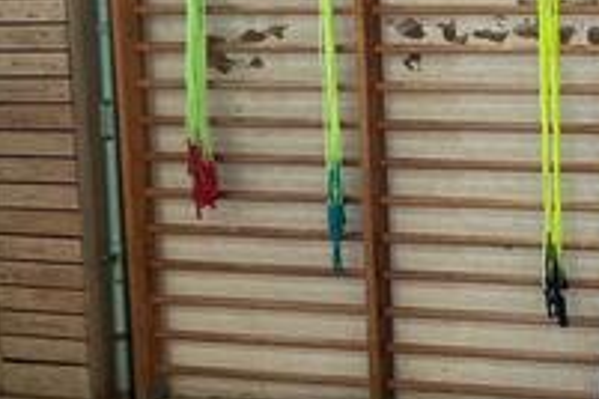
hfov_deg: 25.4
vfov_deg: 18.9
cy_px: 125
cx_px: 703
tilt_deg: -7.4
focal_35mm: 72
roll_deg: +0.4
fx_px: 1198
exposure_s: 1/50
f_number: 1.8
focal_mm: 3
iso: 160
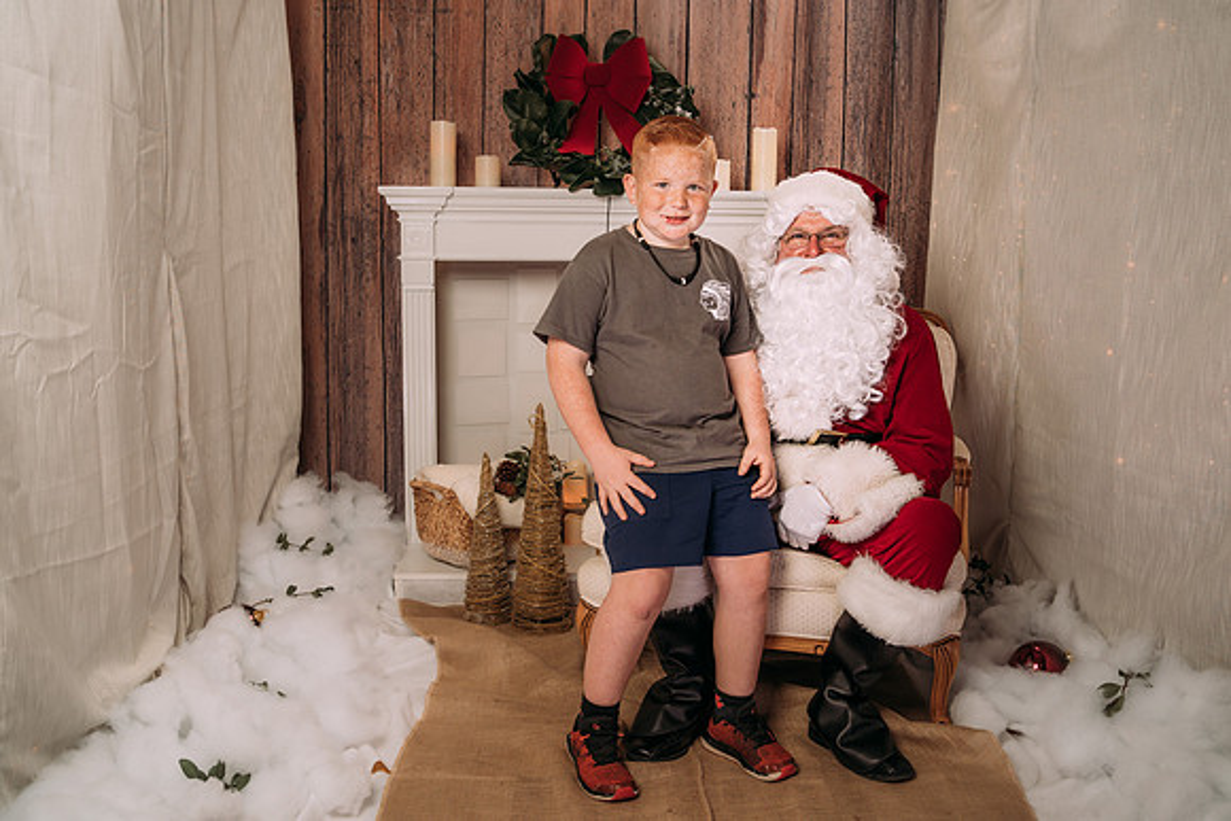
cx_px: 630
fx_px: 1271
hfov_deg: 51.7
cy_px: 402
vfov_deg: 35.8
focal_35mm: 37
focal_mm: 35
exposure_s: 1/100
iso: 100
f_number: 5.6
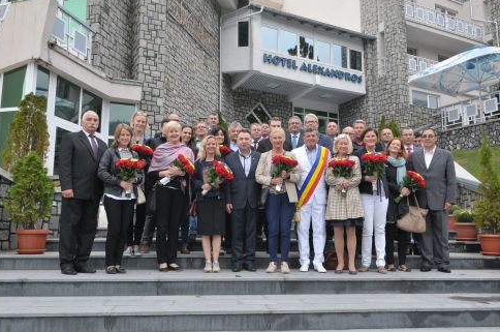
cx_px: 246
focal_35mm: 31
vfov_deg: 42.2
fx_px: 430
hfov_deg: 60.4
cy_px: 162
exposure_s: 1/350
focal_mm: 20
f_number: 6.7
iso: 560
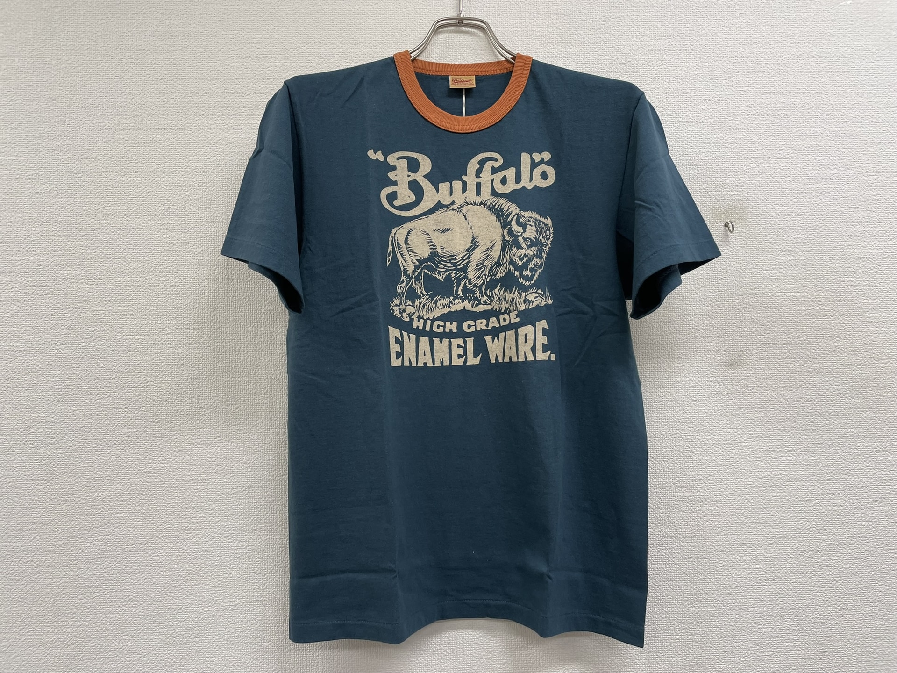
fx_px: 674
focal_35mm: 26
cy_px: 336
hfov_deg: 67.3
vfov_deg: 53.1
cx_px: 448
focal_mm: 4.2
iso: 80
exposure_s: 1/104
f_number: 1.6
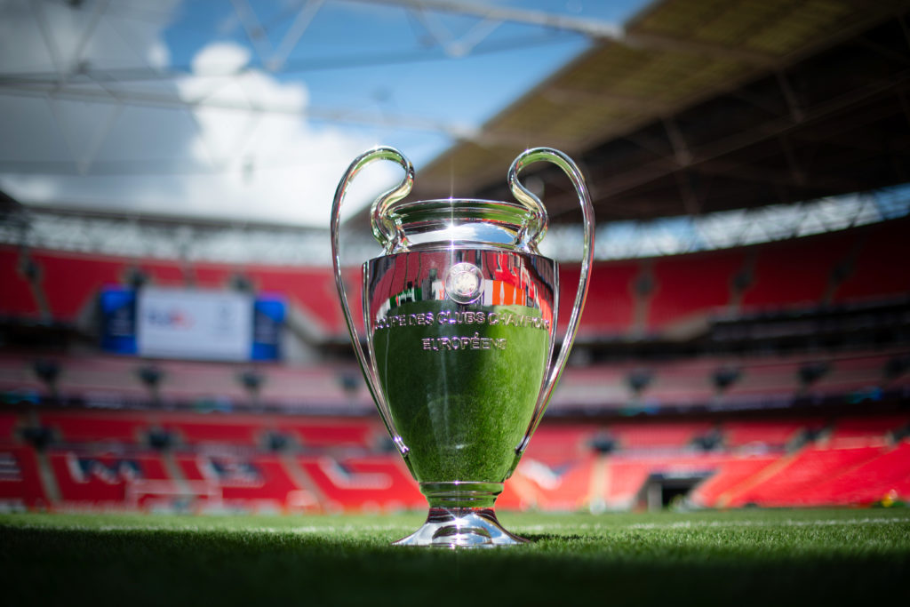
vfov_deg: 27.0
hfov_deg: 39.6
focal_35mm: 50
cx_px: 455
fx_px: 1264
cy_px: 304
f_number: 1.4
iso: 100
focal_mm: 50
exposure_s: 1/8000
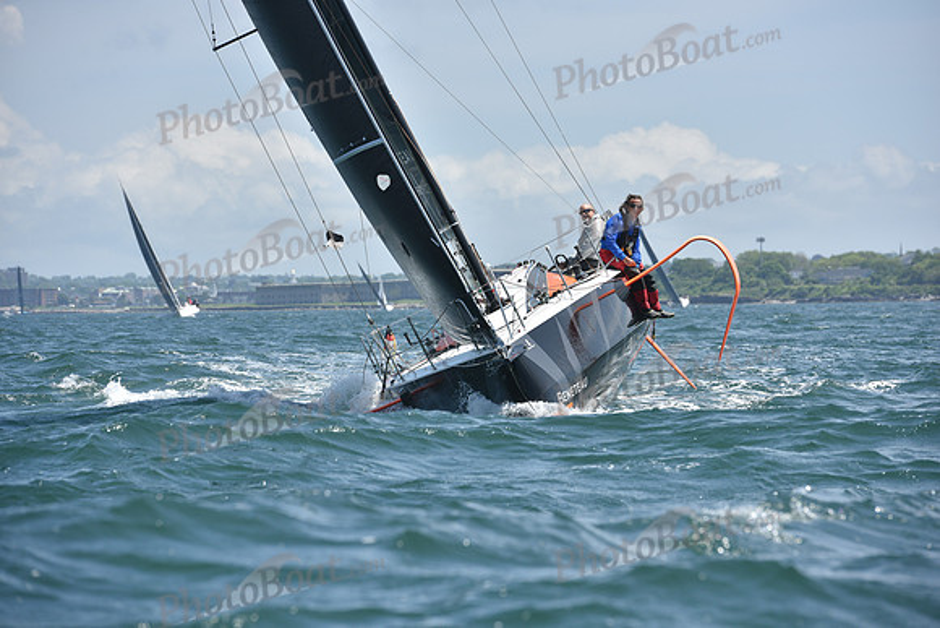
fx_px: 4831
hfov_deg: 11.1
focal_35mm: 185
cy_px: 314
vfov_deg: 7.4
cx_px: 470
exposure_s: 1/1250
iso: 250
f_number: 7.1
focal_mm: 185
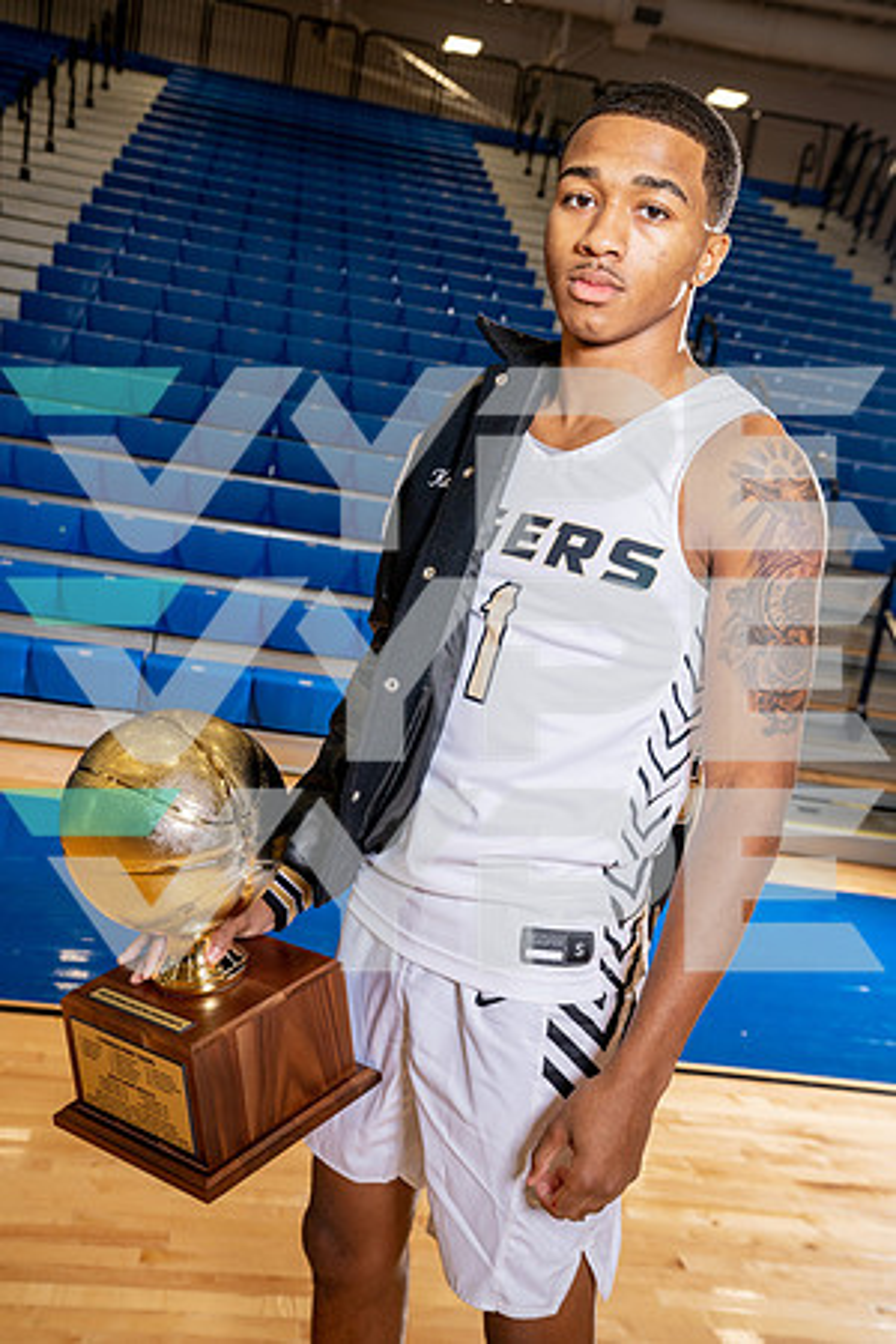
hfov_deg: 34.2
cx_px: 448
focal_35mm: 39
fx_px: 1456
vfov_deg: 49.6
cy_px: 672
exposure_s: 1/250
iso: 400
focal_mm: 39
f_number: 5.6
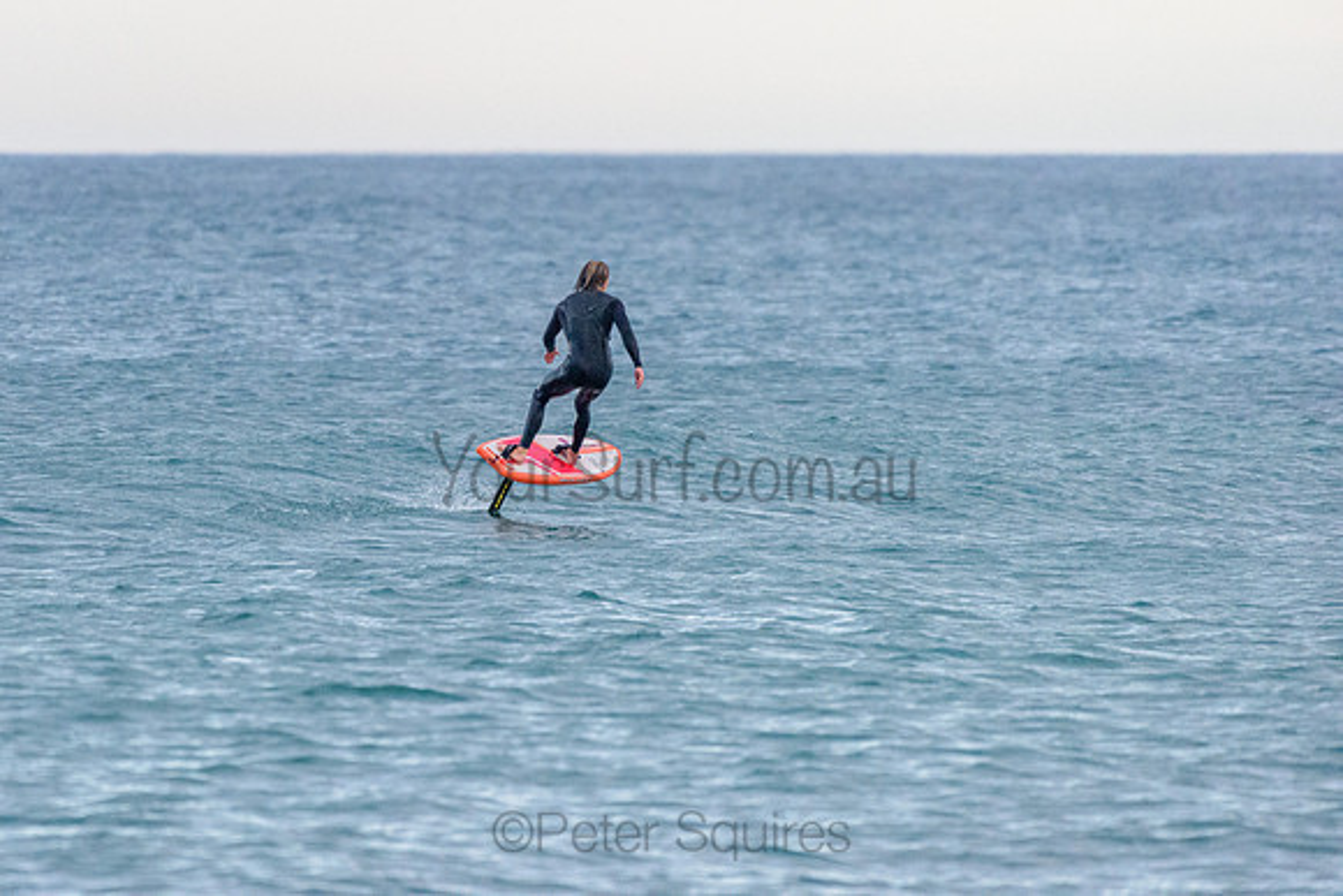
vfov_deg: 2.3
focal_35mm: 588
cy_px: 347
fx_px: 21948
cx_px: 520
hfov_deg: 3.5
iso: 2200
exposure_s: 1/2000
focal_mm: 480
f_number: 5.6
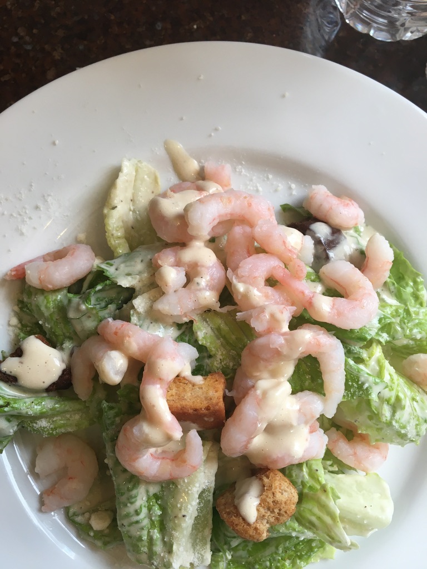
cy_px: 284
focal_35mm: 29
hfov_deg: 48.2
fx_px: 477
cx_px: 214
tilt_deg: -82.1
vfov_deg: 61.7
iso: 25
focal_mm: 4.15
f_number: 2.2
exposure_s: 1/30
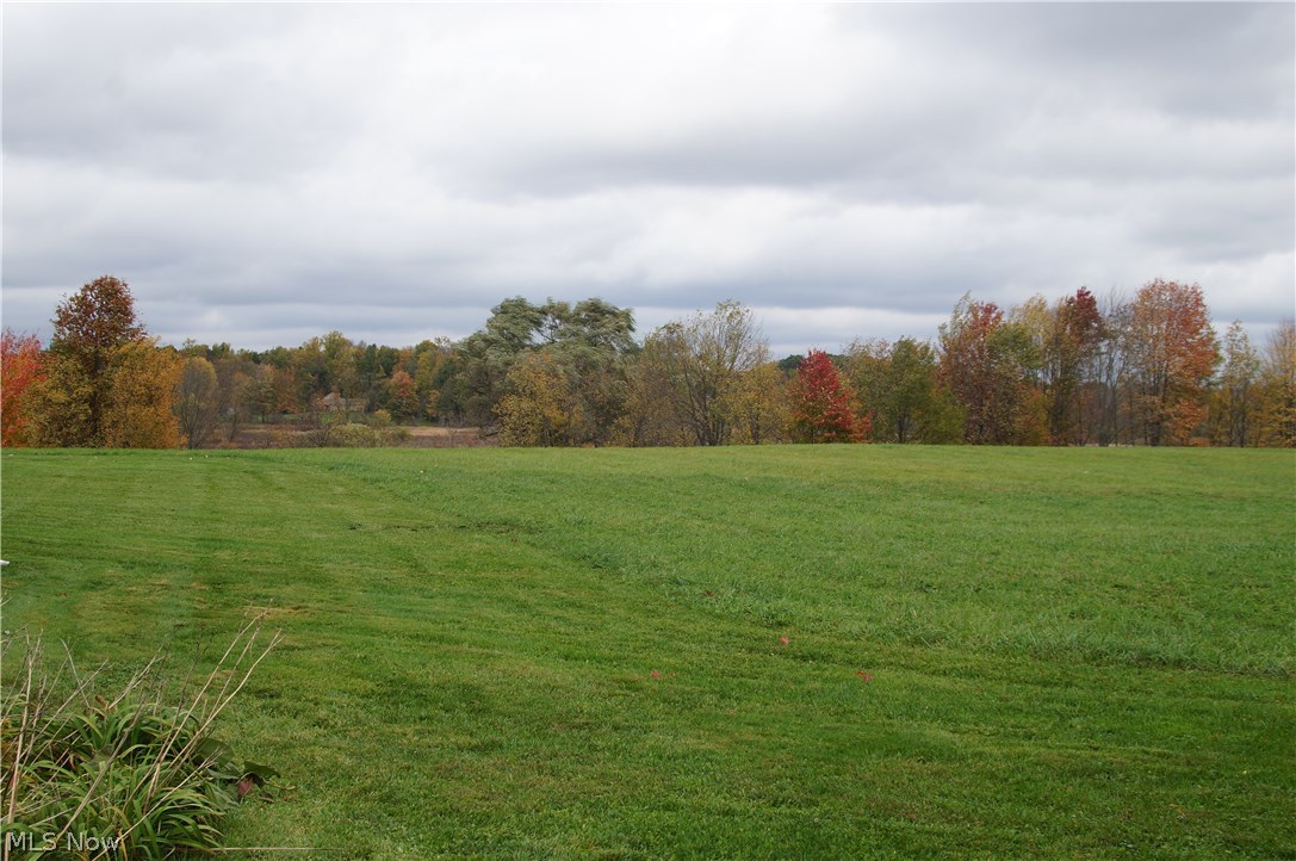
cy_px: 430
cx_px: 648
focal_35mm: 42
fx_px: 1510
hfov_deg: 46.4
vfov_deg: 31.8
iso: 100
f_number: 9
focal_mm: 28
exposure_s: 1/100
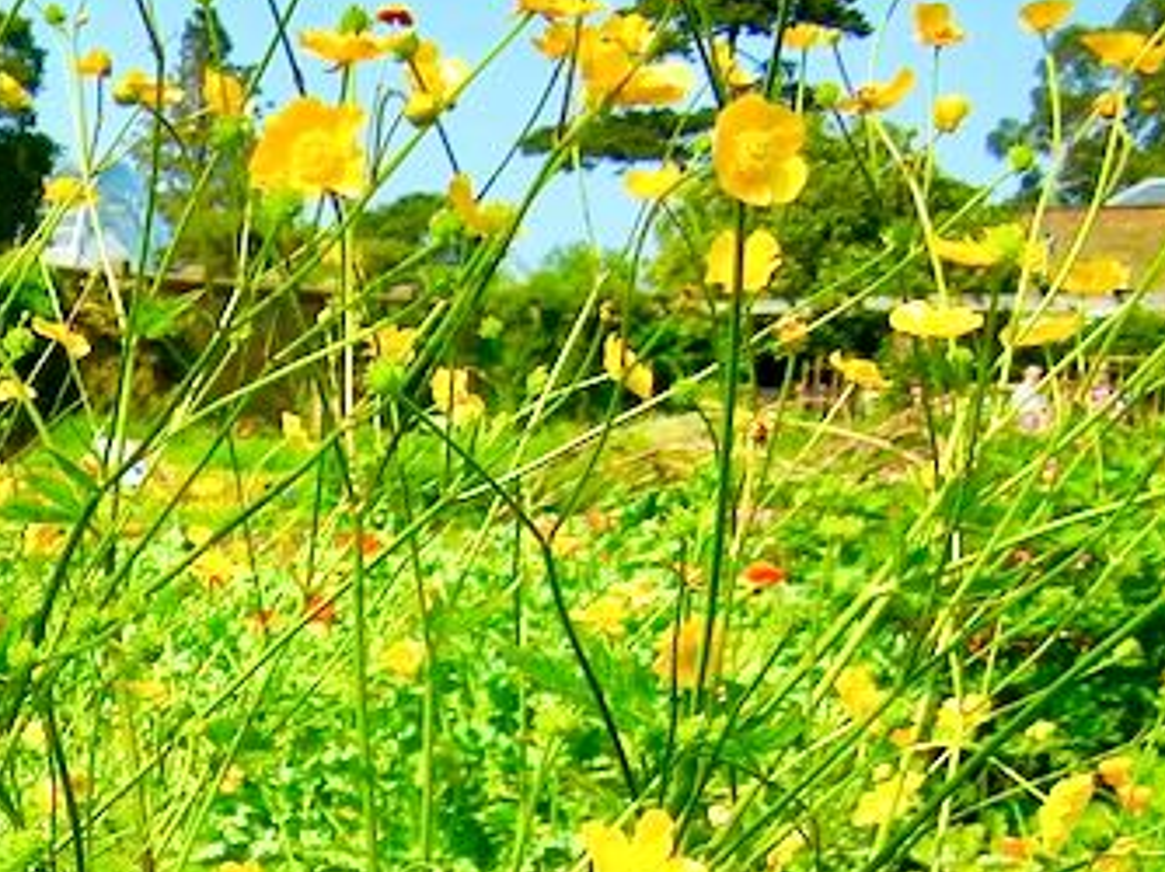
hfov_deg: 19.3
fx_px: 3094
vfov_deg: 15.5
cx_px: -460
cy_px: 1008
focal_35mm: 92
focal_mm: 5.4
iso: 160
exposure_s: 1/320
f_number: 7
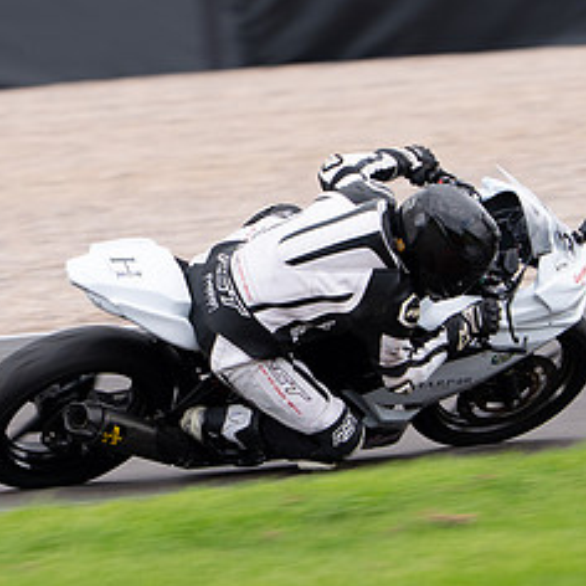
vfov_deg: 1.8
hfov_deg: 1.8
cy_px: 331
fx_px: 18520
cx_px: 146
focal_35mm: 967
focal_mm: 330
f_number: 5.6
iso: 320
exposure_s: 1/400
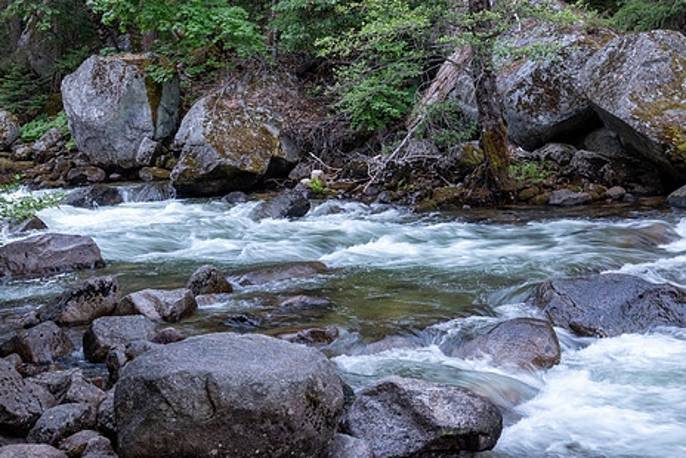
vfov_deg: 27.0
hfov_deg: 39.6
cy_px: 245
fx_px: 953
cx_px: 333
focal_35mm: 50
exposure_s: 1/13
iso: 100
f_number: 5
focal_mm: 14.65
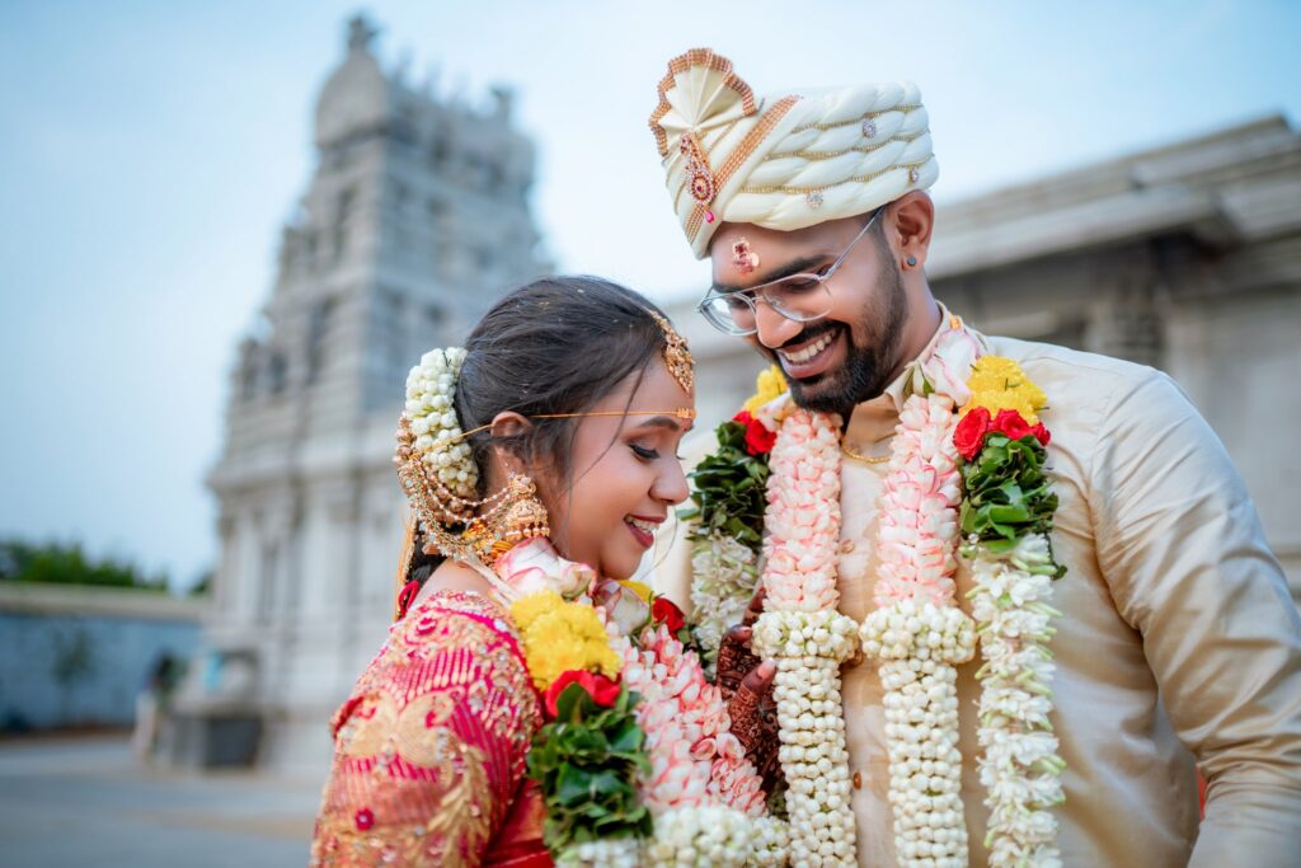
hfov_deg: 54.4
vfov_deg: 37.9
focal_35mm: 35
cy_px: 434
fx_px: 1265
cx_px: 650
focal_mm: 35
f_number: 1.4
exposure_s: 1/1000
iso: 125
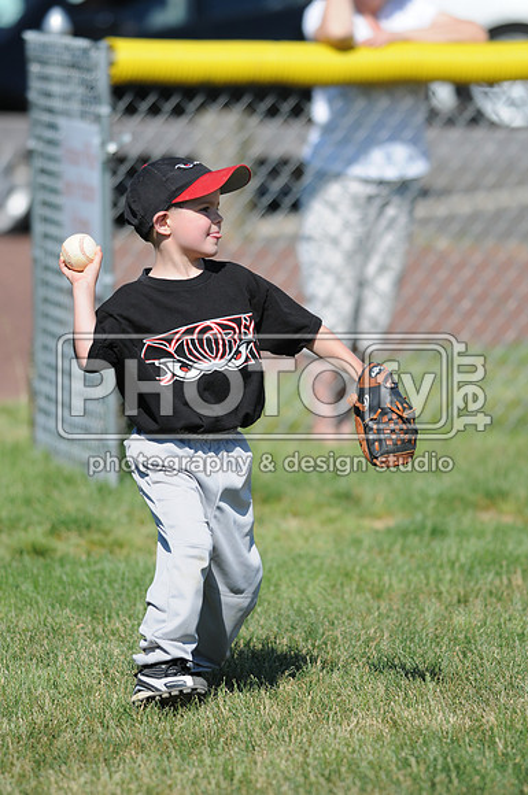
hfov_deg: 3.0
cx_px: 264
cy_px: 398
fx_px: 9929
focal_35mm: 450
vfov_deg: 4.6
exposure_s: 1/1600
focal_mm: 300
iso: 200
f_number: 4
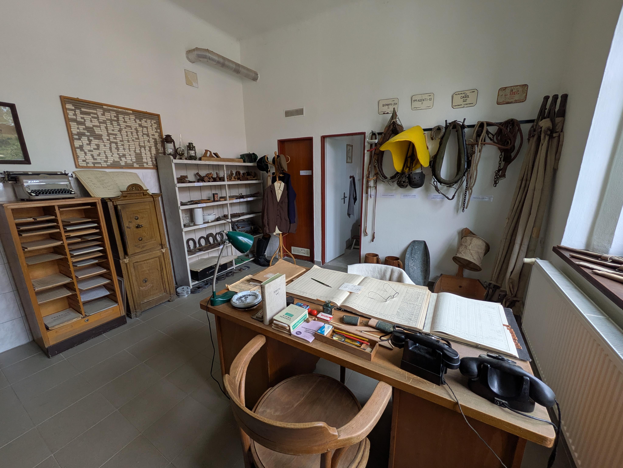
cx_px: 312
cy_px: 234
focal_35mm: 14
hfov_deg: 102.0
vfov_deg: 85.7
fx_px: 252
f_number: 2.2
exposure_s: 1/100
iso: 66
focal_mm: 1.83
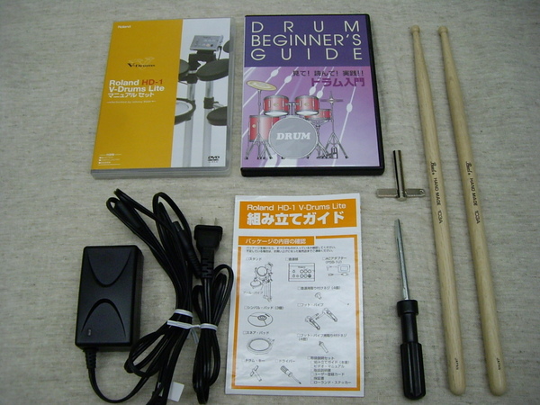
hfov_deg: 49.0
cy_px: 202
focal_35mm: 38
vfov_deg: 37.7
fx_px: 593
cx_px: 270
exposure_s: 1/100
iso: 200
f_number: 2.7
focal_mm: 6.2
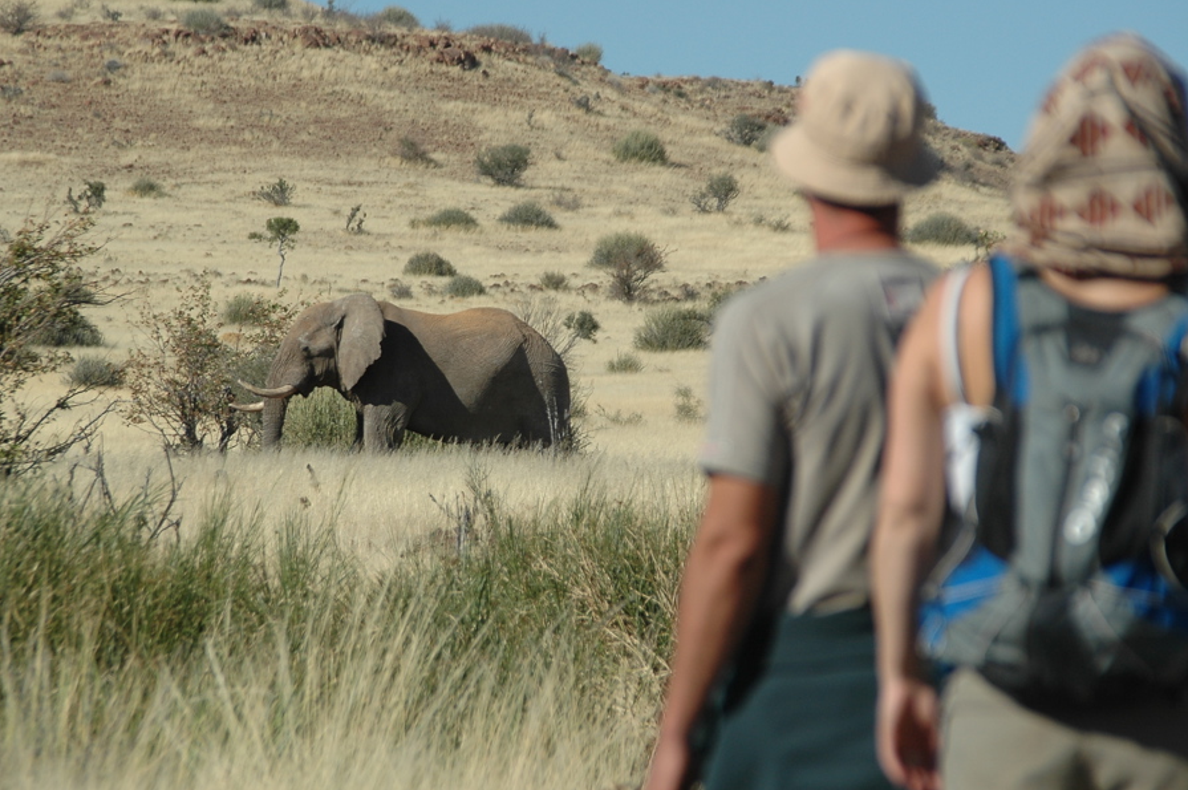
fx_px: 10470
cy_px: 383
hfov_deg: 6.5
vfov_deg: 4.3
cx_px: 573
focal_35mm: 318
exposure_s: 1/800
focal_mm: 185
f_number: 7.1
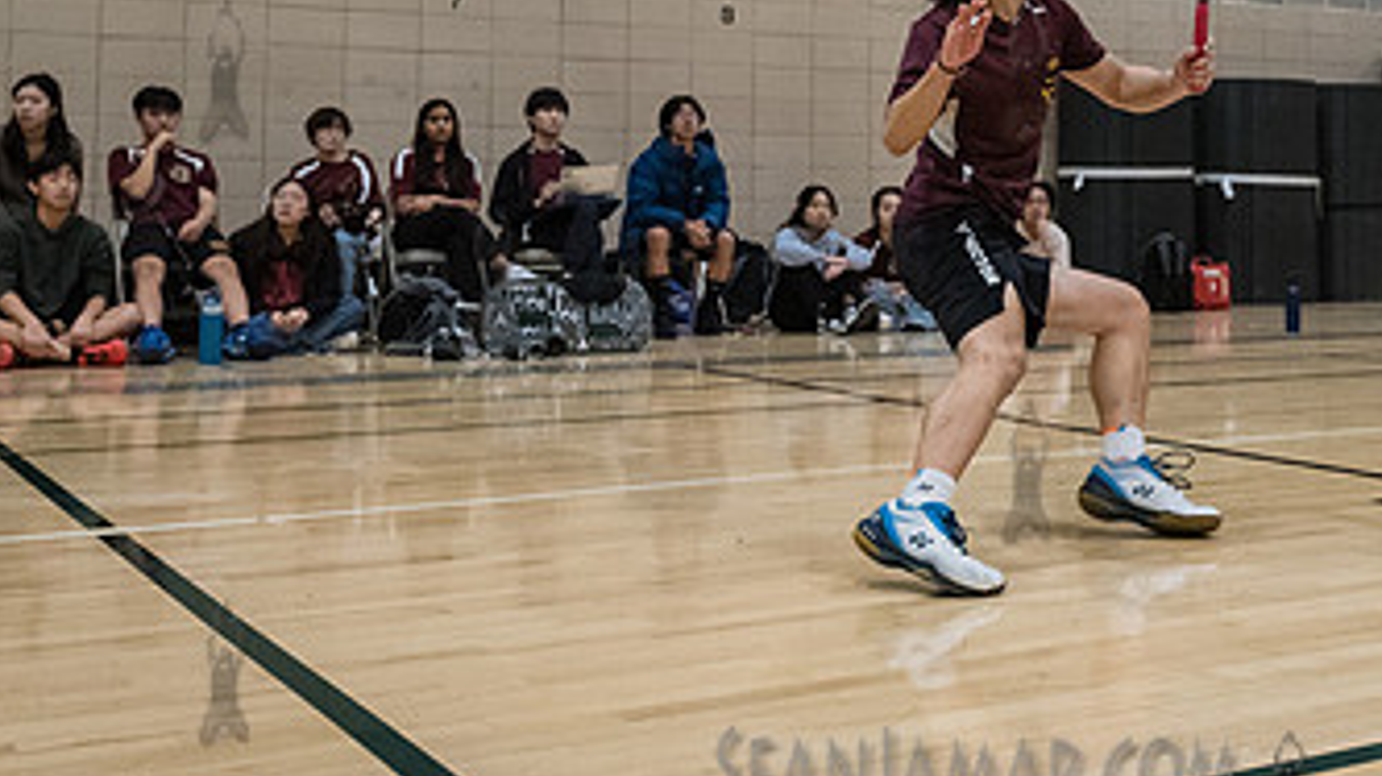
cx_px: 987
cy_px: 67
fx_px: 1978
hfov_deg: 37.8
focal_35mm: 54
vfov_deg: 21.7
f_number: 3.5
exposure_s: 1/400
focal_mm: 28
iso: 8000
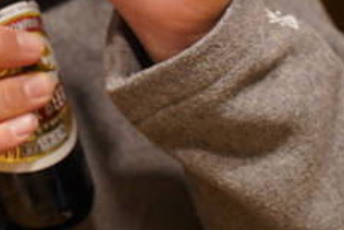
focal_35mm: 228
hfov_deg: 8.8
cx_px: -176
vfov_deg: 6.0
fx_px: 2180
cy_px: -77
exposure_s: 1/100
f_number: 3.2
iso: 1600
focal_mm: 51
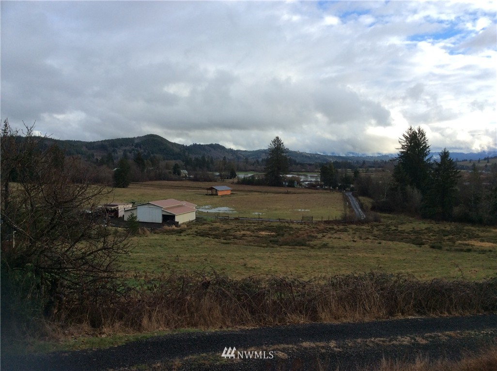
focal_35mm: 32
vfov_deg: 44.0
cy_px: 186
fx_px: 459
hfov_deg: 56.9
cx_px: 248
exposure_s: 1/763
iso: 32
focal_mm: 3.3
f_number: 2.4
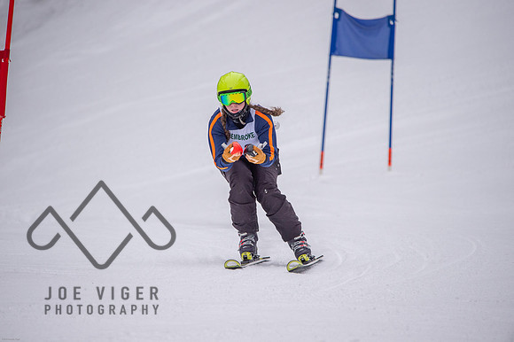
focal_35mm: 600
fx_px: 8561
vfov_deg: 2.3
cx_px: 257
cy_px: 171
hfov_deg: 3.4
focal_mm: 600
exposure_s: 1/2500
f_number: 6.3
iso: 2000
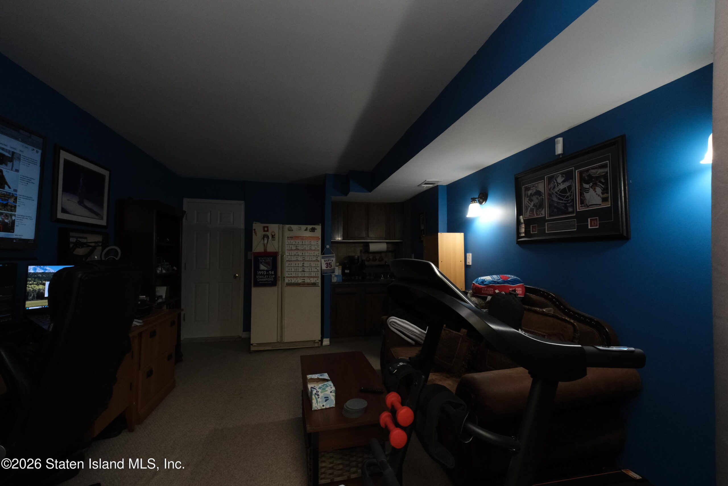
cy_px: 243
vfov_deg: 77.3
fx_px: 303
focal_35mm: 15
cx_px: 364
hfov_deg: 100.4
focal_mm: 10
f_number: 8
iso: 2000
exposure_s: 1/60
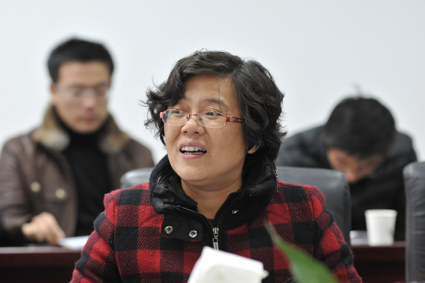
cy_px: 142
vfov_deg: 10.1
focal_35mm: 135
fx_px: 1593
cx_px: 212
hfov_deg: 15.2
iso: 3200
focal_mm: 135
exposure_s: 1/125
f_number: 4
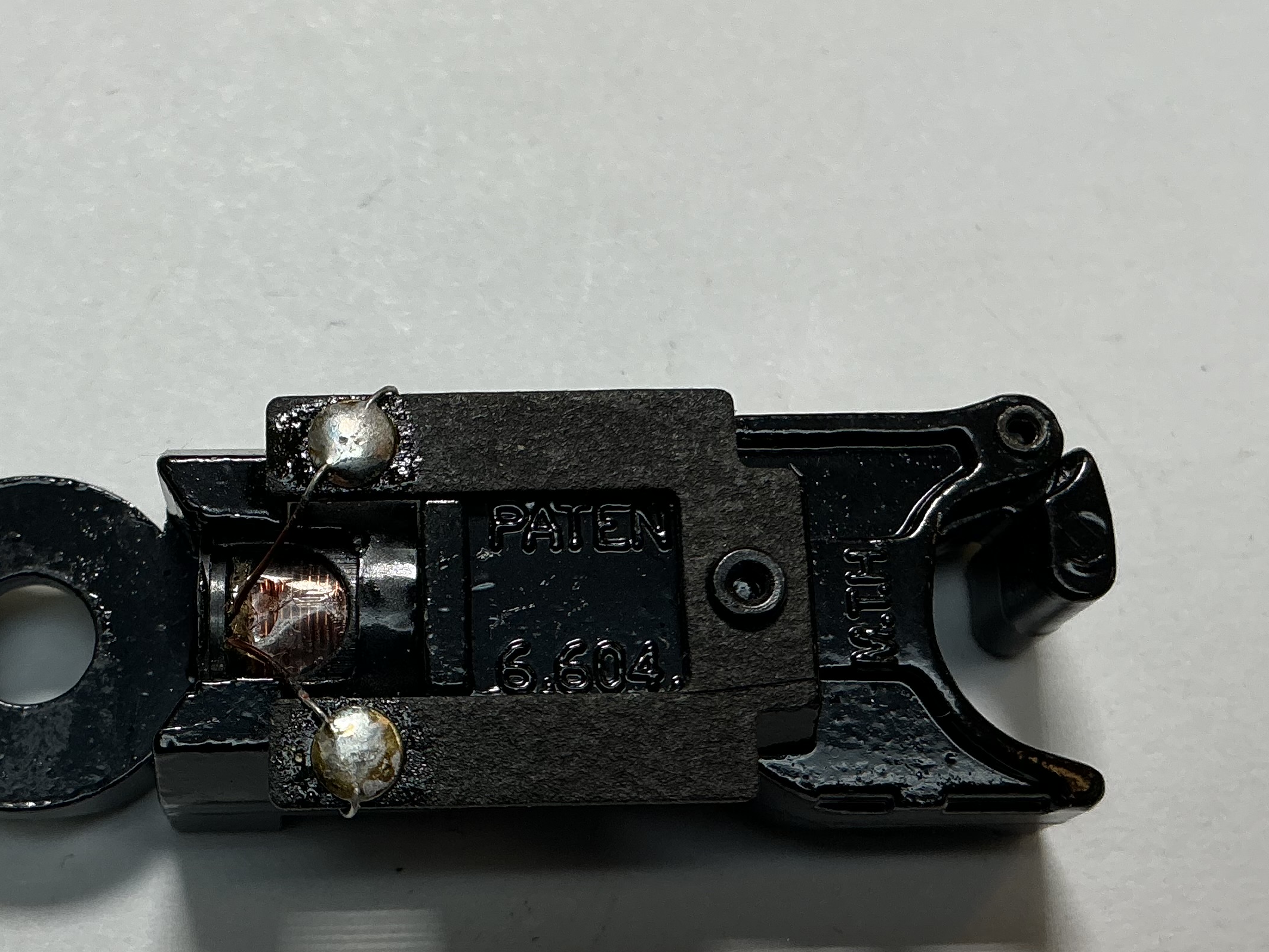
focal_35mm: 55
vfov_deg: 26.5
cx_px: 389
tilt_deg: -70.7
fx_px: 2016
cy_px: 549
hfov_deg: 34.5
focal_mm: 3
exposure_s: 1/184
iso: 20
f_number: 1.8
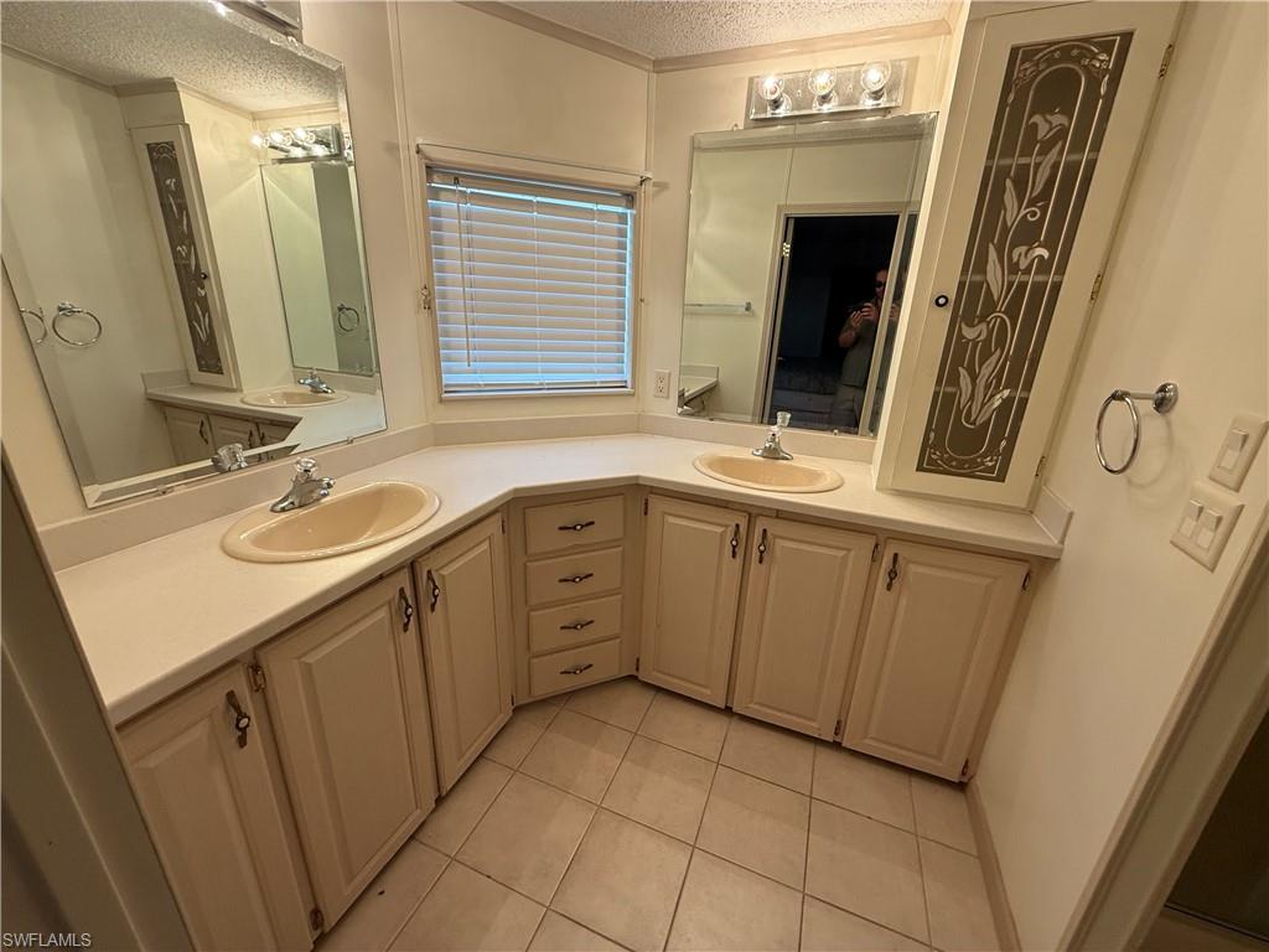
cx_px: 634
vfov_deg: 85.7
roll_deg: -2.0
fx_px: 513
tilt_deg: -19.9
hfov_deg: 102.1
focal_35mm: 14
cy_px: 476
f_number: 2.2
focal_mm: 2.22
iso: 200
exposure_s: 1/120
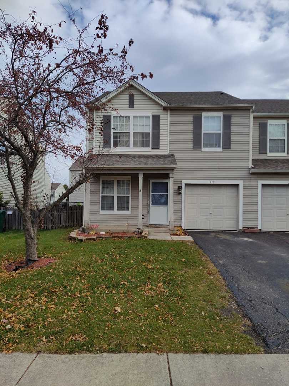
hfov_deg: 51.4
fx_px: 301
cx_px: 144
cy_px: 193
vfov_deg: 65.3
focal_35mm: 27
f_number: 1.79
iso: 112
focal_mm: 4.71
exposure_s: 1/2049
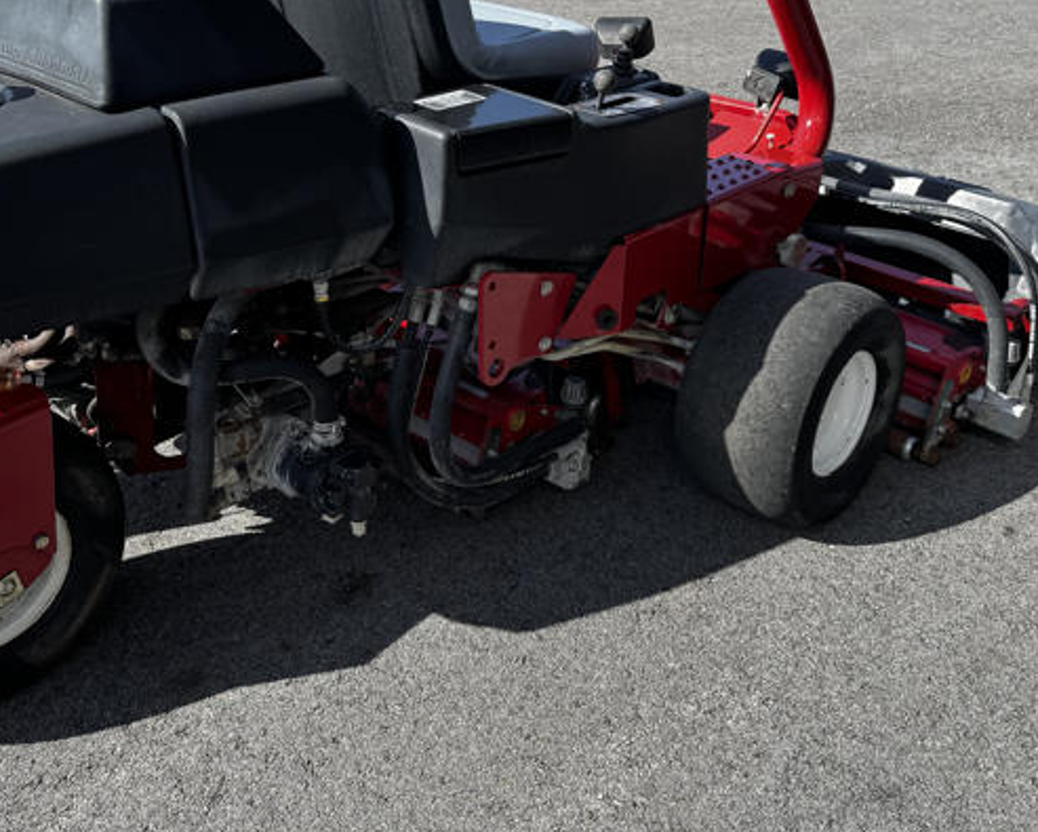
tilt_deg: -26.1
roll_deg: -0.8
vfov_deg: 38.7
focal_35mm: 38
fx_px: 1168
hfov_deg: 47.9
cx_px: 484
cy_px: 276
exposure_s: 1/1721
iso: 80
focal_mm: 6.76
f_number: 1.78
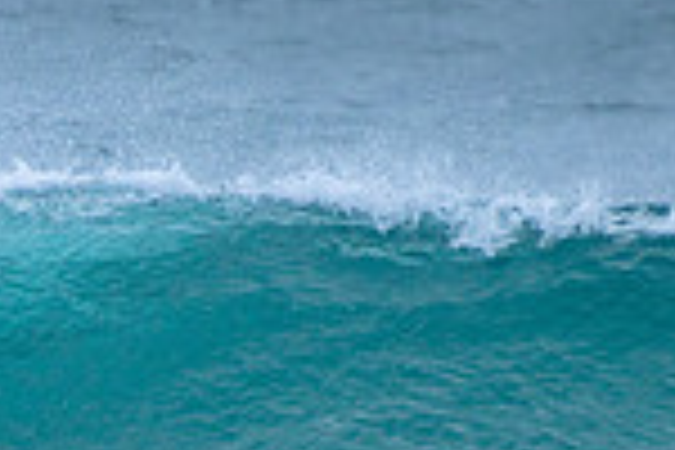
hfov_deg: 1.0
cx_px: -122
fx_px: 39934
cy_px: 508
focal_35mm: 2130
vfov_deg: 0.6
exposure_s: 1/2000
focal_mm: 400
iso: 360
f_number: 5.6
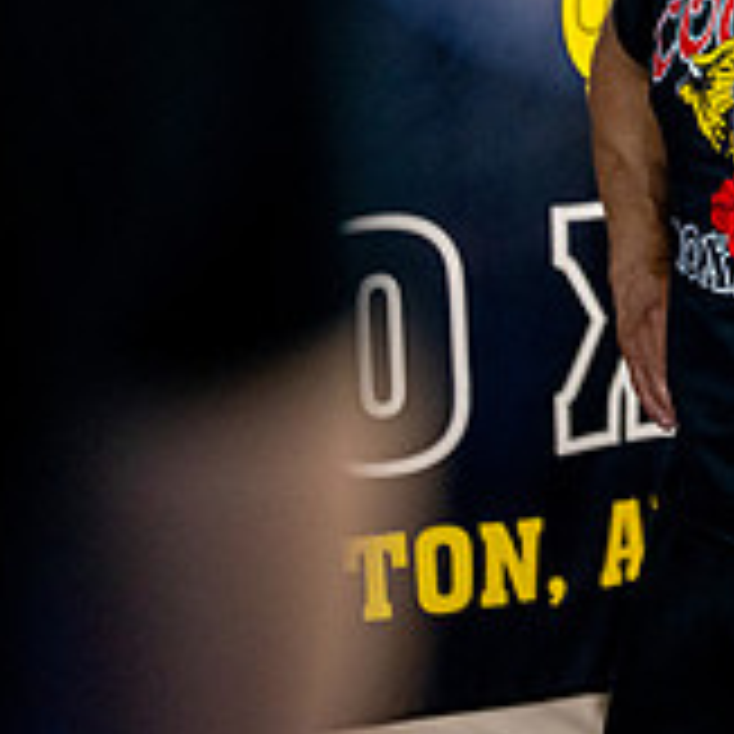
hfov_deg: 5.8
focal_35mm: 297
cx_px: 1238
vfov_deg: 5.9
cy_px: -43
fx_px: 7125
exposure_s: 1/500
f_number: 2
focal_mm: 98
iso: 4000
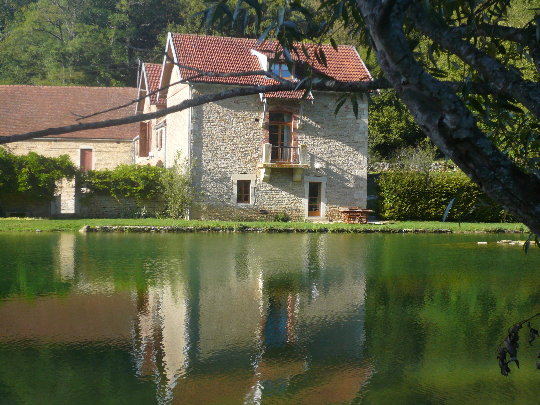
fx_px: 764
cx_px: 270
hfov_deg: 38.9
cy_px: 202
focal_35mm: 49
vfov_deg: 29.7
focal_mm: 8.1
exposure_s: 1/320
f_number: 3.6
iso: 100
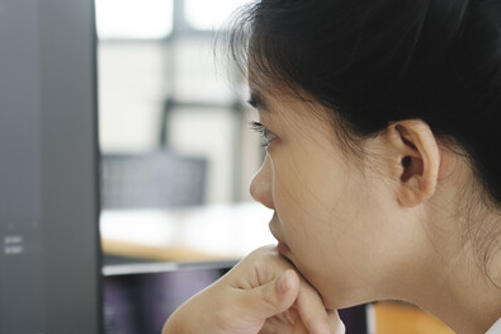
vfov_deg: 8.5
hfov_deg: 12.6
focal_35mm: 161
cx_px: -43
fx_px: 2240
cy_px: 345
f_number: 2
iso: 250
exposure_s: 1/125
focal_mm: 35
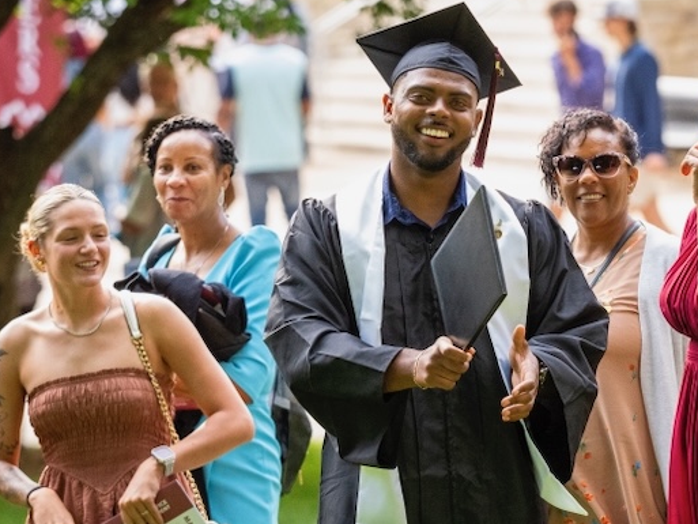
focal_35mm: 354
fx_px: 7140
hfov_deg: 5.6
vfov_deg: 4.2
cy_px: 284
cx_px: 410
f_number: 3.5
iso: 4000
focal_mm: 142
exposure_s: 1/2000
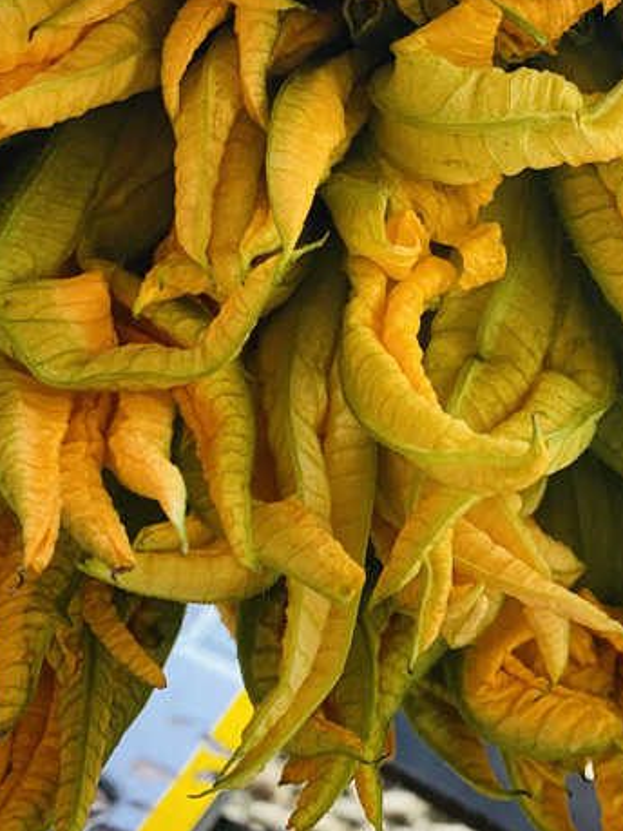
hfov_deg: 25.0
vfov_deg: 32.6
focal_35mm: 58
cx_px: 447
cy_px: 210
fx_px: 1392
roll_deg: +2.8
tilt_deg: -42.8
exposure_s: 1/60
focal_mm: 4.25
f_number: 1.8
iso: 320
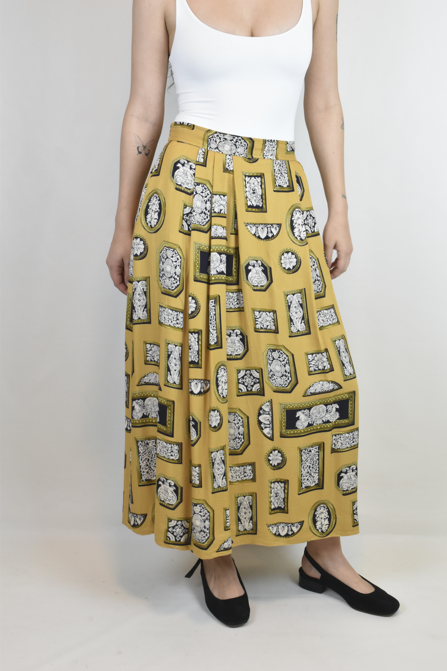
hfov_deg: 28.9
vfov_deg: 42.3
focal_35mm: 46
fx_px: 866
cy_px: 336
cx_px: 224
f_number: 18
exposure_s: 1/30
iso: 1600
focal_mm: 31
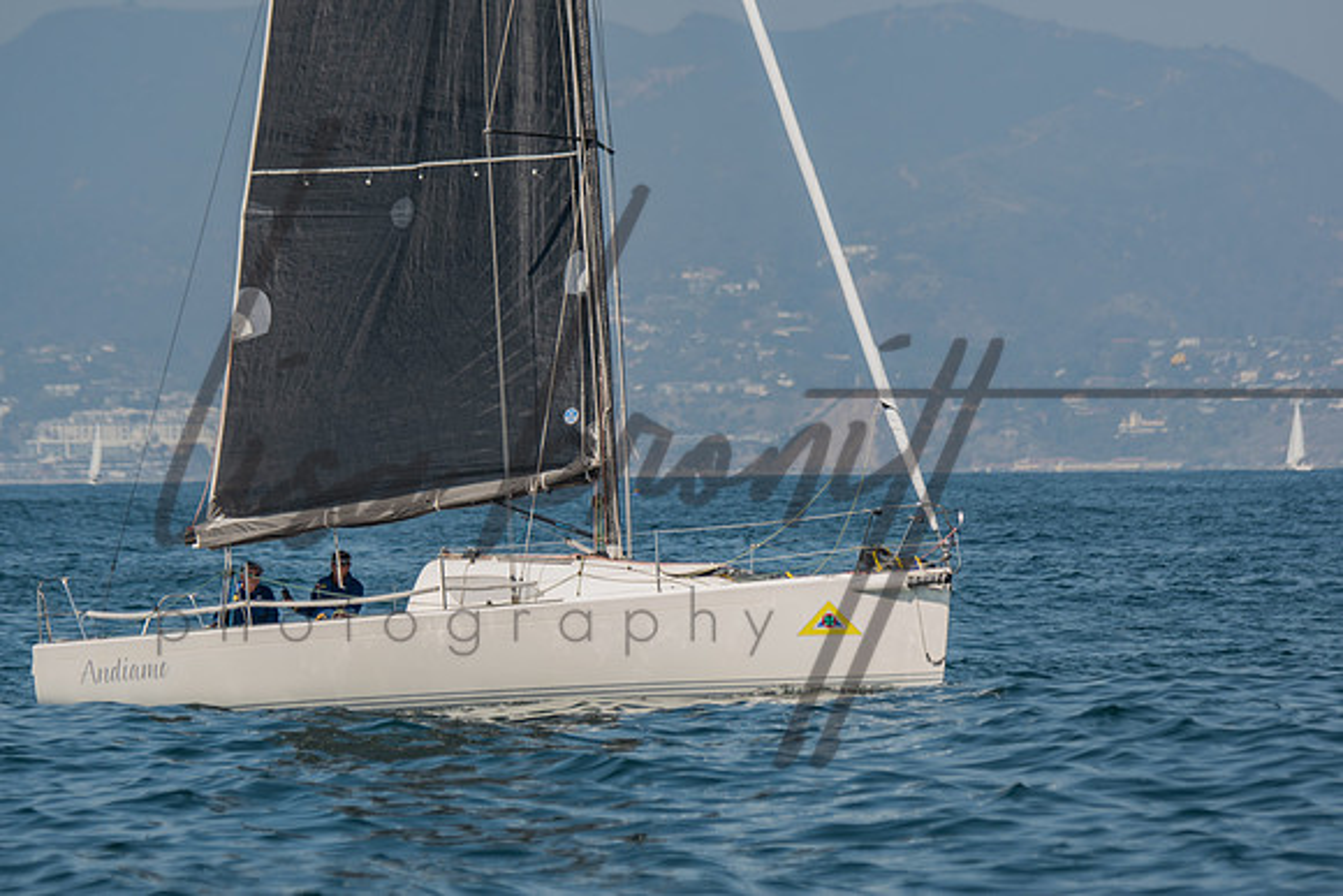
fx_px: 14443
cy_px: 448
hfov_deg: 5.3
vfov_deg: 3.6
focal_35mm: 387
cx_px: 684
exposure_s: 1/500
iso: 100
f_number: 5.6
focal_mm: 250
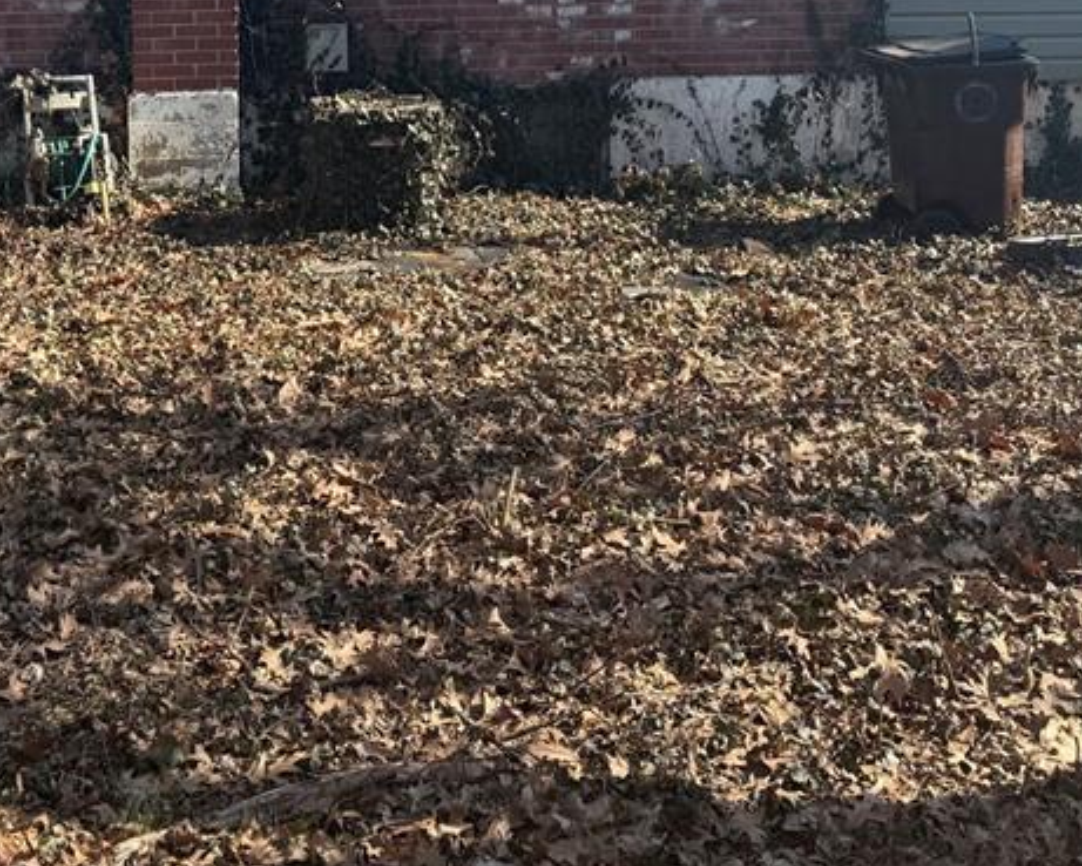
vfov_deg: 27.6
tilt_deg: +2.1
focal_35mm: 52
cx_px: 439
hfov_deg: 35.9
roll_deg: -0.3
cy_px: 12
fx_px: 1666
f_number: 1.78
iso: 80
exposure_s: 1/2000
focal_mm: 6.76
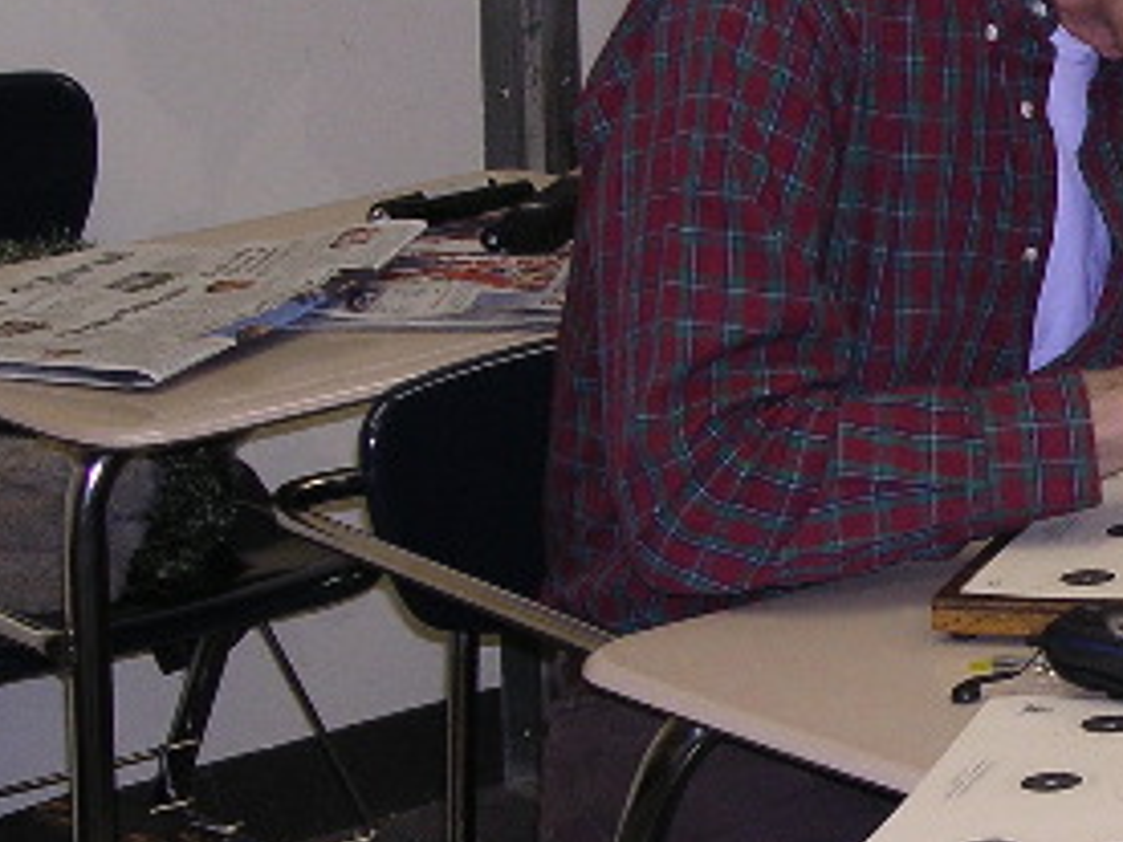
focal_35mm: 139
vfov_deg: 10.7
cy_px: 468
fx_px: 4509
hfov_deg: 14.0
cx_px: 1151
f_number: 3.4
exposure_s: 1/60.1
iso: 161
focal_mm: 9.1
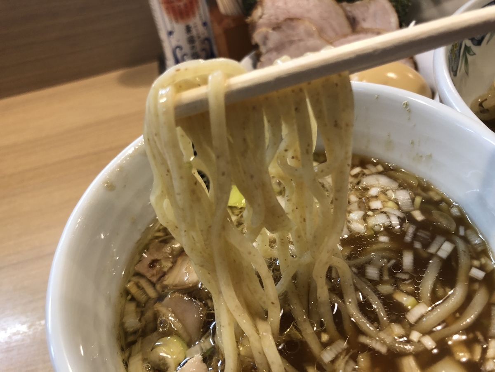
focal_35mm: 28
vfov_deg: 49.7
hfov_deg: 63.4
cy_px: 186
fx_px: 400
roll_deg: +11.9
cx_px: 248
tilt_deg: -44.0
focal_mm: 3.99
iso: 50
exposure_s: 1/17
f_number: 1.8
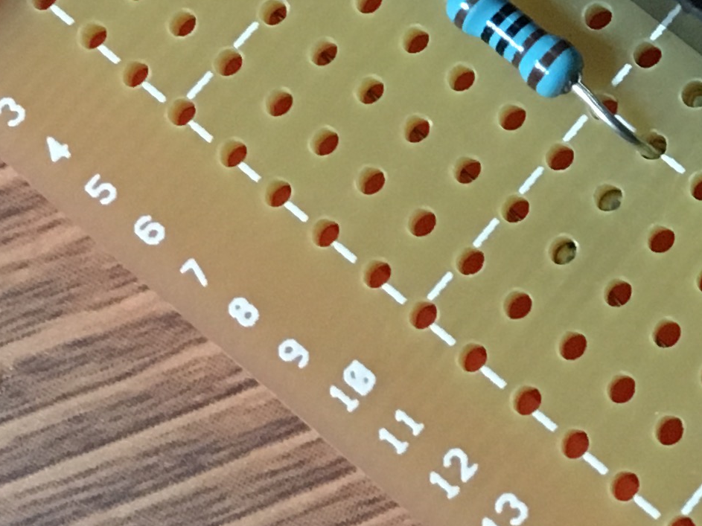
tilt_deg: -68.7
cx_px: 1056
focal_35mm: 124
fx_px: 2514
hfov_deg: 14.8
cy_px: -246
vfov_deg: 11.5
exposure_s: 1/24
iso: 200
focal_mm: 4.15
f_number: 2.2
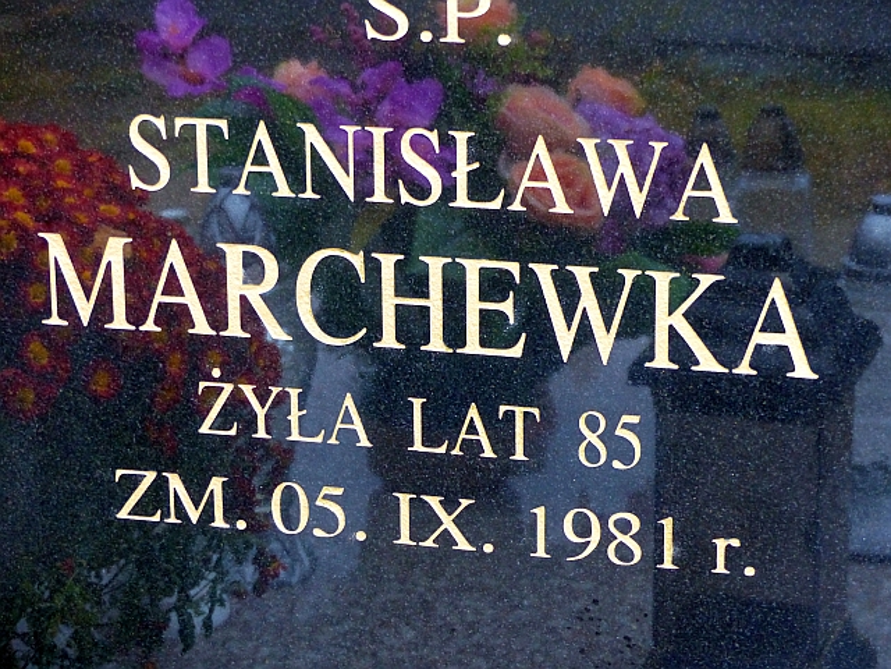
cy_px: 334
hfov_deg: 19.3
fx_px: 2625
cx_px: 446
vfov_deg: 14.5
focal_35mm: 102
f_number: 2.8
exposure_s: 1/40
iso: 400
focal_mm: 18.3
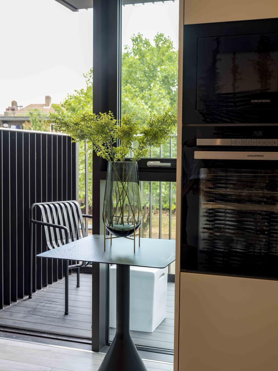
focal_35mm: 47
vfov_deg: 40.4
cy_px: 186
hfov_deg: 30.9
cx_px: 139
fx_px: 503
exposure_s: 1/4
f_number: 13
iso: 100
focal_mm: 59.6
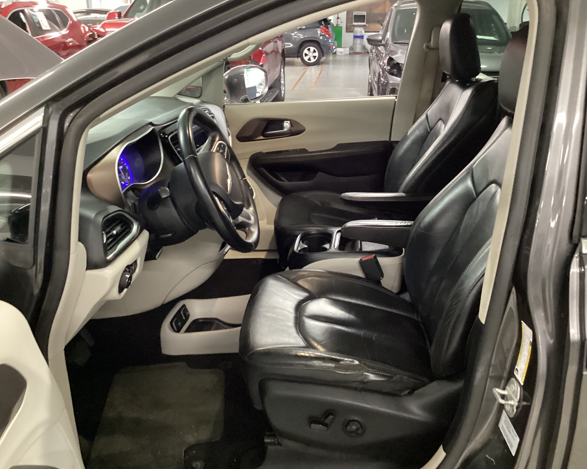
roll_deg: -0.8
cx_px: 295
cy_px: 235
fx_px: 573
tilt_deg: -22.6
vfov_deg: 44.5
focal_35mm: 33
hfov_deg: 54.2
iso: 640
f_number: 2.4
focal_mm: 3.3
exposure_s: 1/25
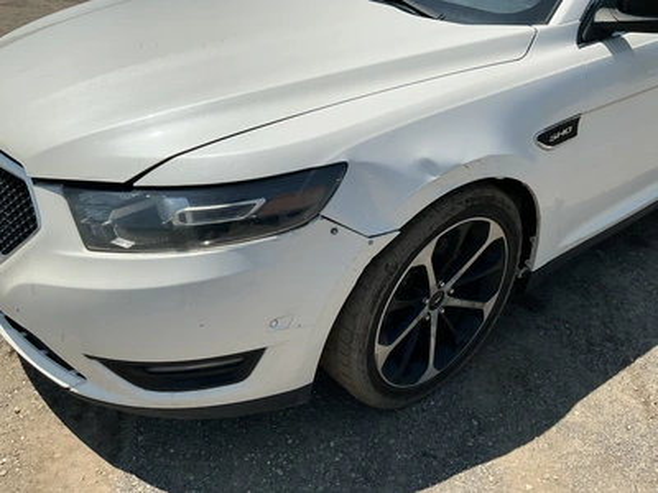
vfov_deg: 49.7
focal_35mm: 28
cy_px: 246
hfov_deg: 63.4
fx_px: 532
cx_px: 329
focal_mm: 3
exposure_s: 1/3534
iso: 25
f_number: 1.8
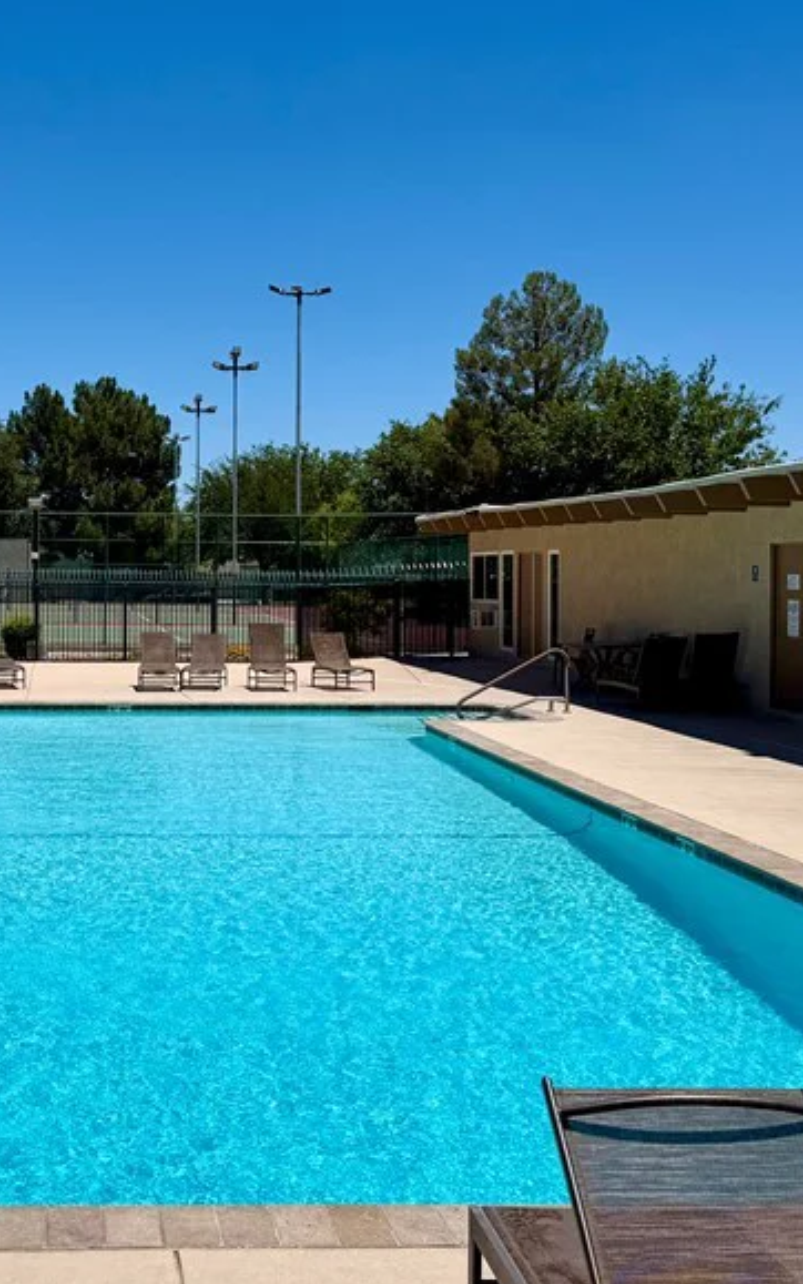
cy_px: 583
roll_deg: +0.7
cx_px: 129
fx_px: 1575
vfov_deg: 44.3
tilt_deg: -1.4
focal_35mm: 45
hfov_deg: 27.8
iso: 80
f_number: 1.78
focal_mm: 6.76
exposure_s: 1/10309
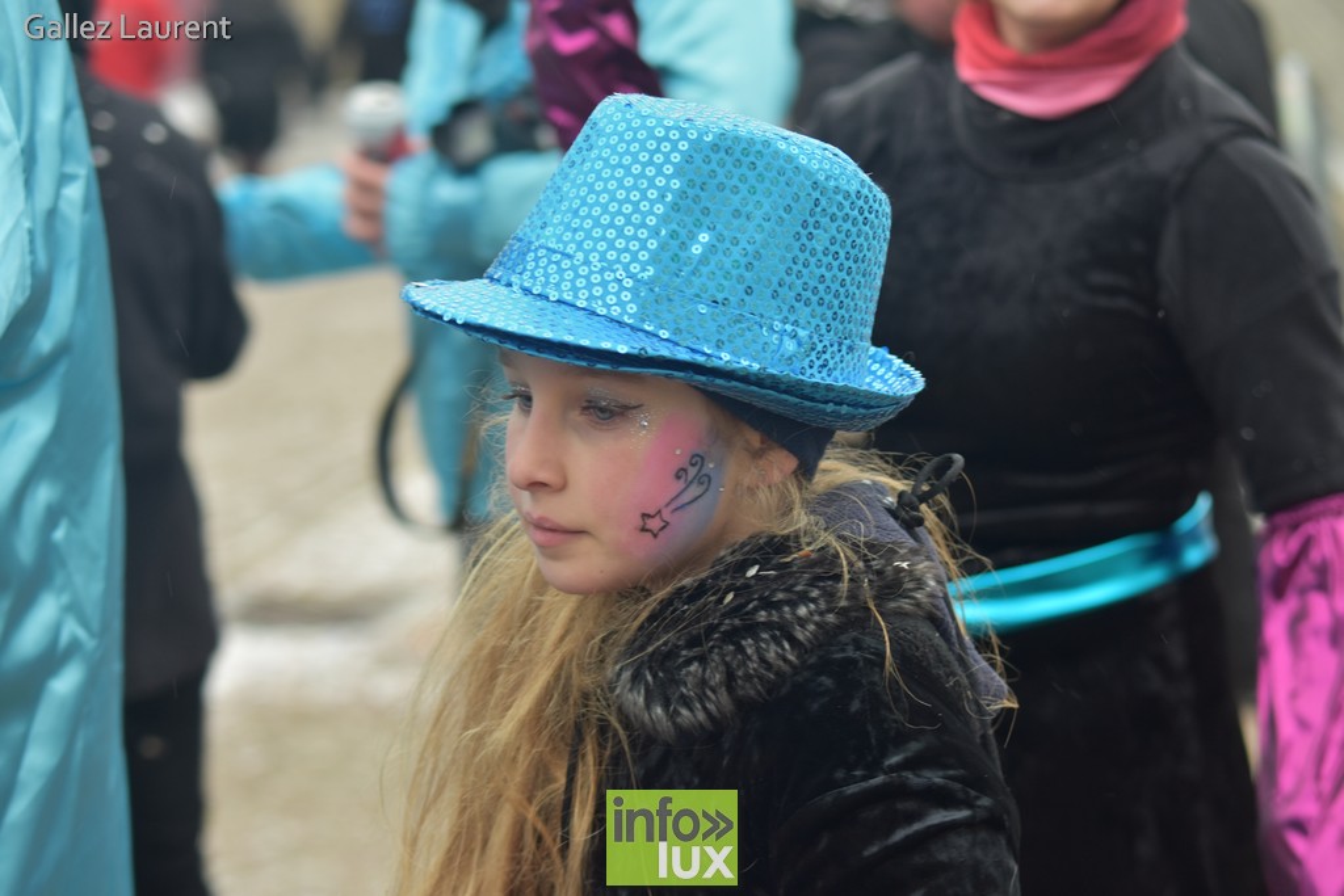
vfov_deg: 13.4
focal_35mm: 102
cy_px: 448
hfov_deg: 20.0
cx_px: 672
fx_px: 3808
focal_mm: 68
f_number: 3.5
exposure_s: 1/160
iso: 320
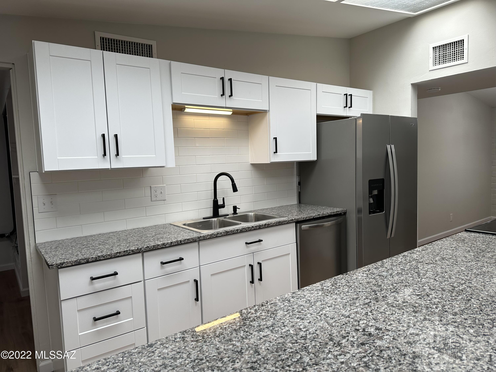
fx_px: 344
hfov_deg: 71.6
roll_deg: +2.4
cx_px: 248
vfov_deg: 56.8
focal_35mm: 24
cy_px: 186
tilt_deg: -4.2
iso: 80
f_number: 1.78
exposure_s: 1/269
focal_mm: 6.86
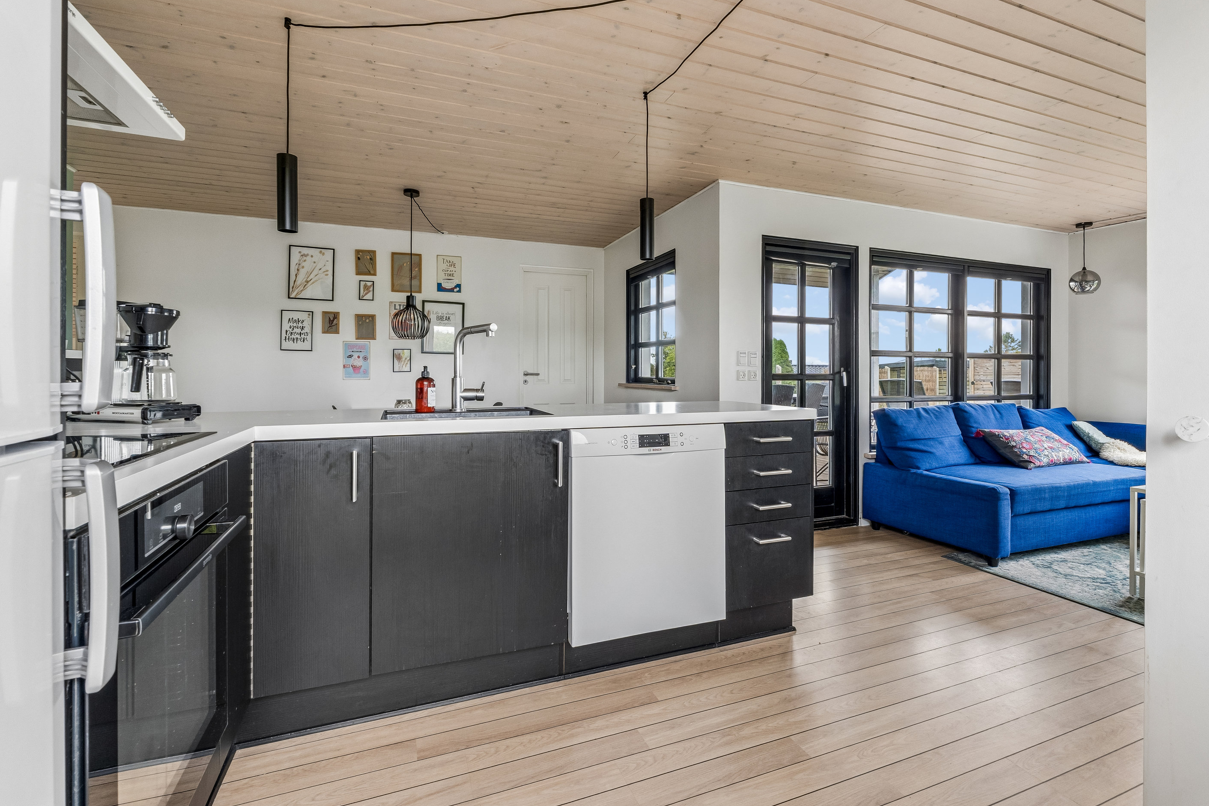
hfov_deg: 96.7
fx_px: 537
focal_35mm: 16
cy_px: 379
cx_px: 609
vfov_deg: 73.7
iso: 400
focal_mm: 10
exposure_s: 1/4
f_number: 8
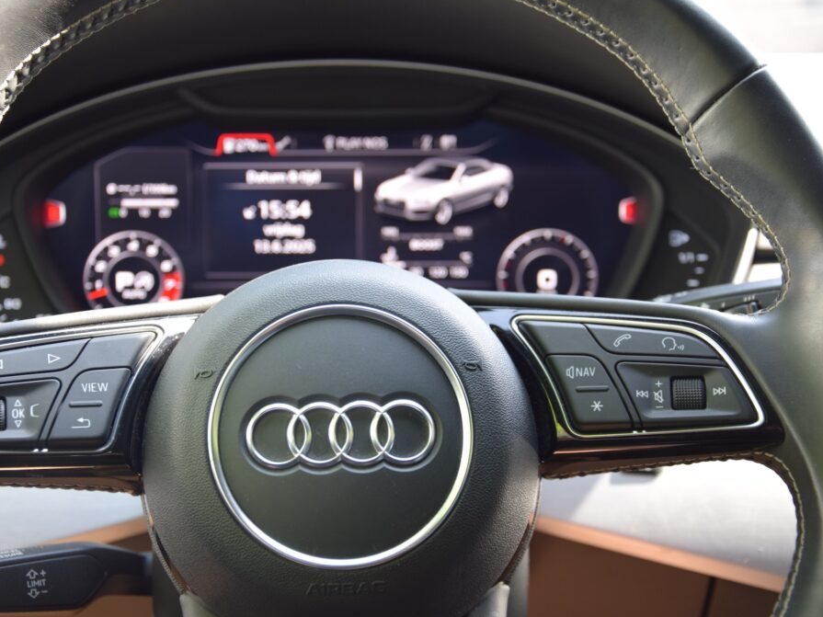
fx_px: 1569
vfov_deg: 22.2
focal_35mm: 66
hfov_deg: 29.4
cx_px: 353
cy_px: 307
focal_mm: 40
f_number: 4.5
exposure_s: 1/60
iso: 500
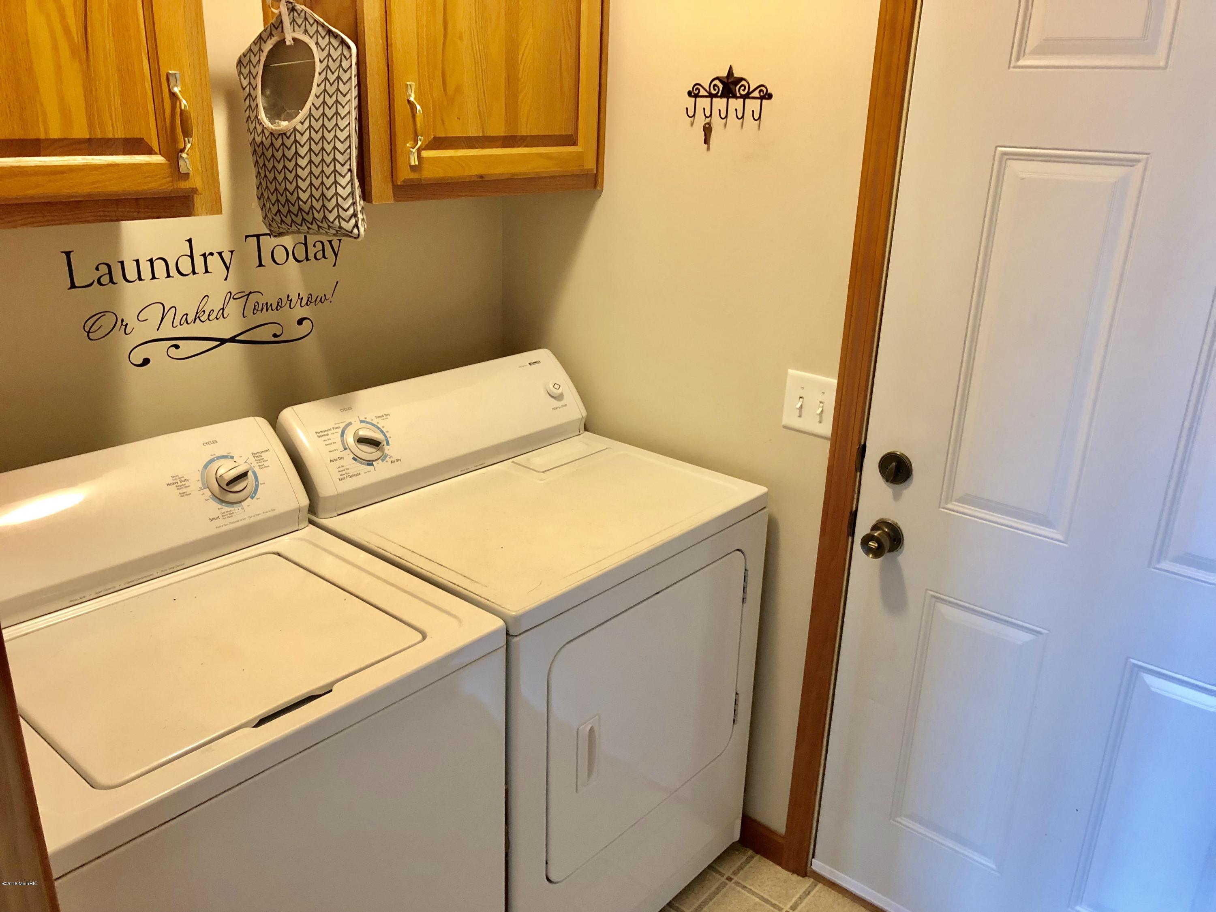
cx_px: 608
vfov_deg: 49.7
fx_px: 984
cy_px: 456
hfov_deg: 63.4
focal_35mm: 28
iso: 100
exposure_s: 1/9
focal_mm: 4
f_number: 1.8
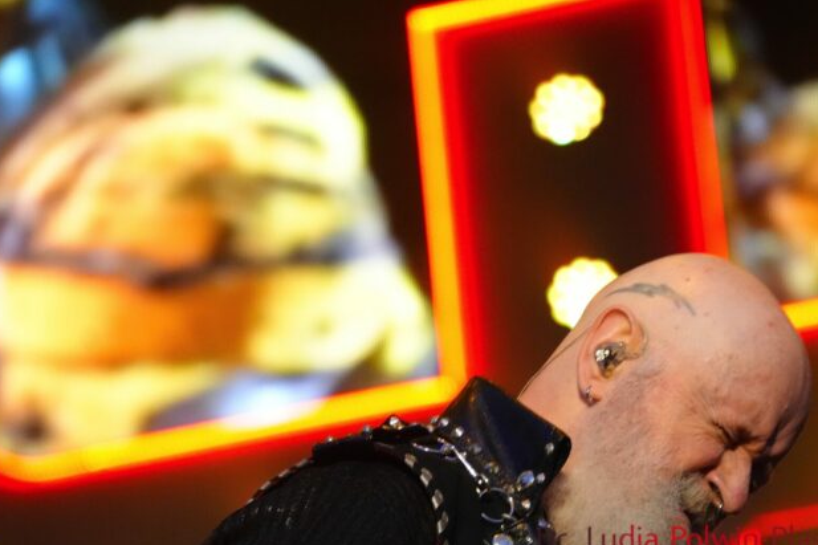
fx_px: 7973
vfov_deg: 3.9
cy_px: 338
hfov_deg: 5.9
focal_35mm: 351
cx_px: 427
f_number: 6.3
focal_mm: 188
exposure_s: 1/200
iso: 6400
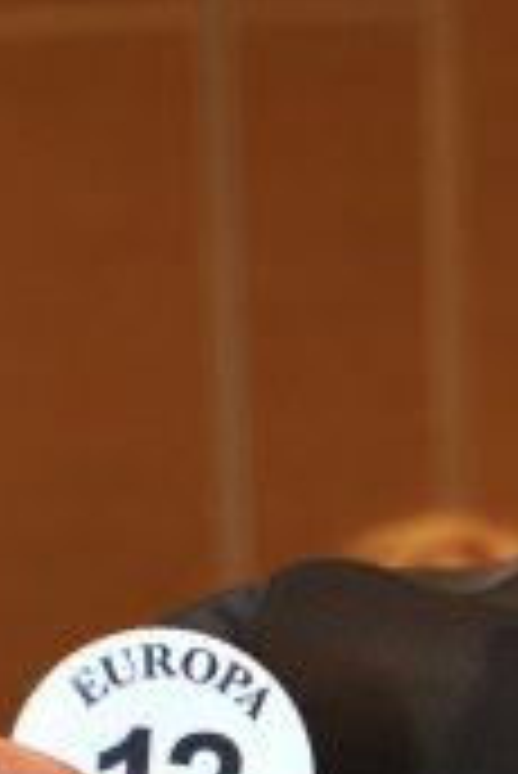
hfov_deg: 5.0
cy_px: 1066
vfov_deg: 7.5
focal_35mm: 272
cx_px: 971
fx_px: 5858
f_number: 4
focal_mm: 52
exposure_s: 1/60
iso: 800
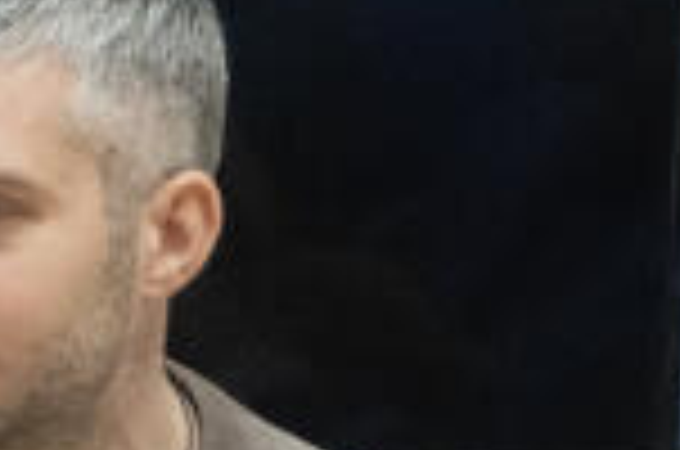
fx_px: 8444
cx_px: -5
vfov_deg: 3.0
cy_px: 567
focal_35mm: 448
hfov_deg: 4.6
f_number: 6.3
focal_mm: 50
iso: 4000
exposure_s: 1/60
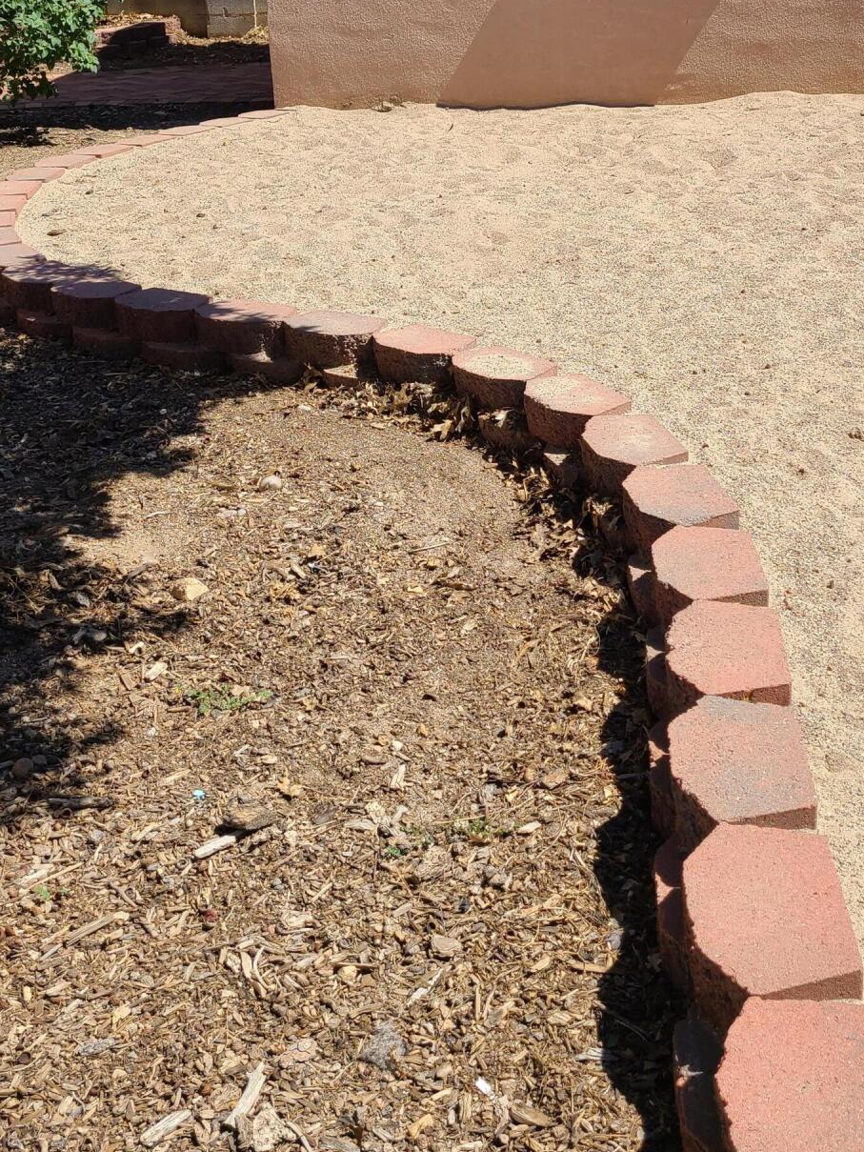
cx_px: 608
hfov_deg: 33.2
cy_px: 259
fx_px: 1431
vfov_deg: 42.2
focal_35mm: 43
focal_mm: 5.4
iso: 40
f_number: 1.8
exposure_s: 1/2032
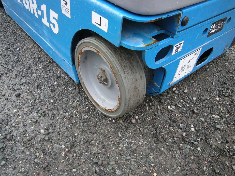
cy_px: 93
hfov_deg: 59.9
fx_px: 204
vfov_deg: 46.8
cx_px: 111
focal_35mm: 30
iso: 64
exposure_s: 1/168
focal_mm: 4.7
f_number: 2.8
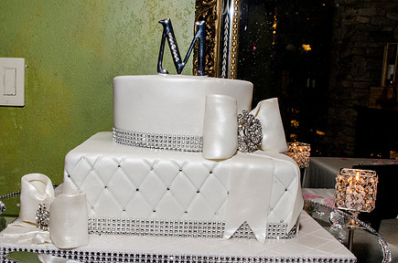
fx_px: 441
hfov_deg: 48.5
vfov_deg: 33.2
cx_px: 183
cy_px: 142
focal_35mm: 40
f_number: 18
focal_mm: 20
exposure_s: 1/30
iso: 2500
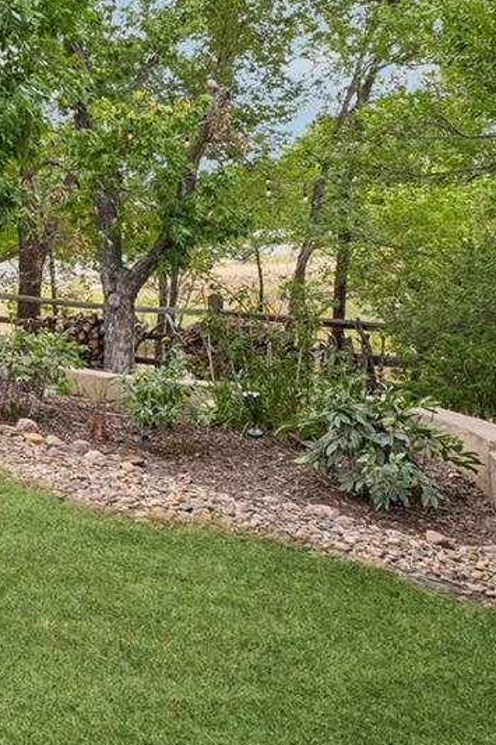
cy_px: 56
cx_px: -566
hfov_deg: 17.1
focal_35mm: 50
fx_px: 1024
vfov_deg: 37.1
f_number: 8
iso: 100
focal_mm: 11
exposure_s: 1/60
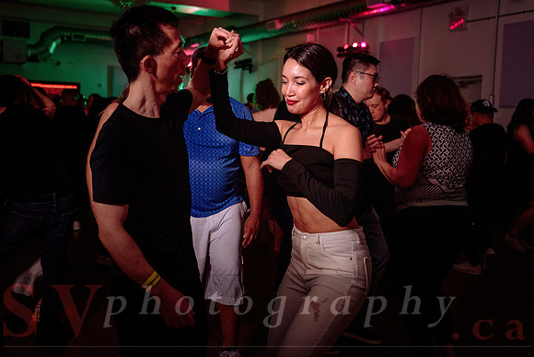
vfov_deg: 35.4
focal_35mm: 38
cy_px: 160
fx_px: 558
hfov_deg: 51.1
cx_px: 239
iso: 800
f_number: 3.2
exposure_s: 1/80
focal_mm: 34
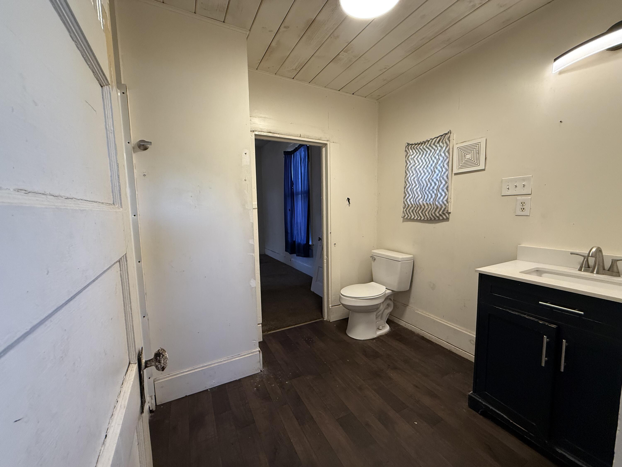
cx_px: 311
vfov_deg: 85.7
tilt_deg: -5.0
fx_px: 252
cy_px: 234
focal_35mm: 14
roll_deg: +0.7
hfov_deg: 102.1
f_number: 2.2
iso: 250
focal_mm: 2.22
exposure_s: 1/120
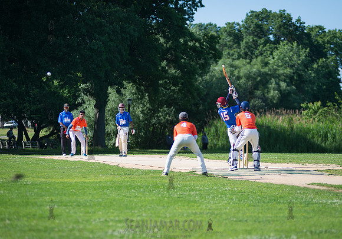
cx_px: 203
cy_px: 138
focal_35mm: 189
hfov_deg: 10.7
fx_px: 1819
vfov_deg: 7.5
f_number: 2.8
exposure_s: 1/2500
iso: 200
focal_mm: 155
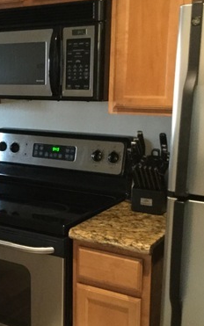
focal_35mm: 59
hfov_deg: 20.9
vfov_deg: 34.5
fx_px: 525
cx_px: -24
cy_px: 170
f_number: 2.4
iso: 250
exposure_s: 1/15
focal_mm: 3.3
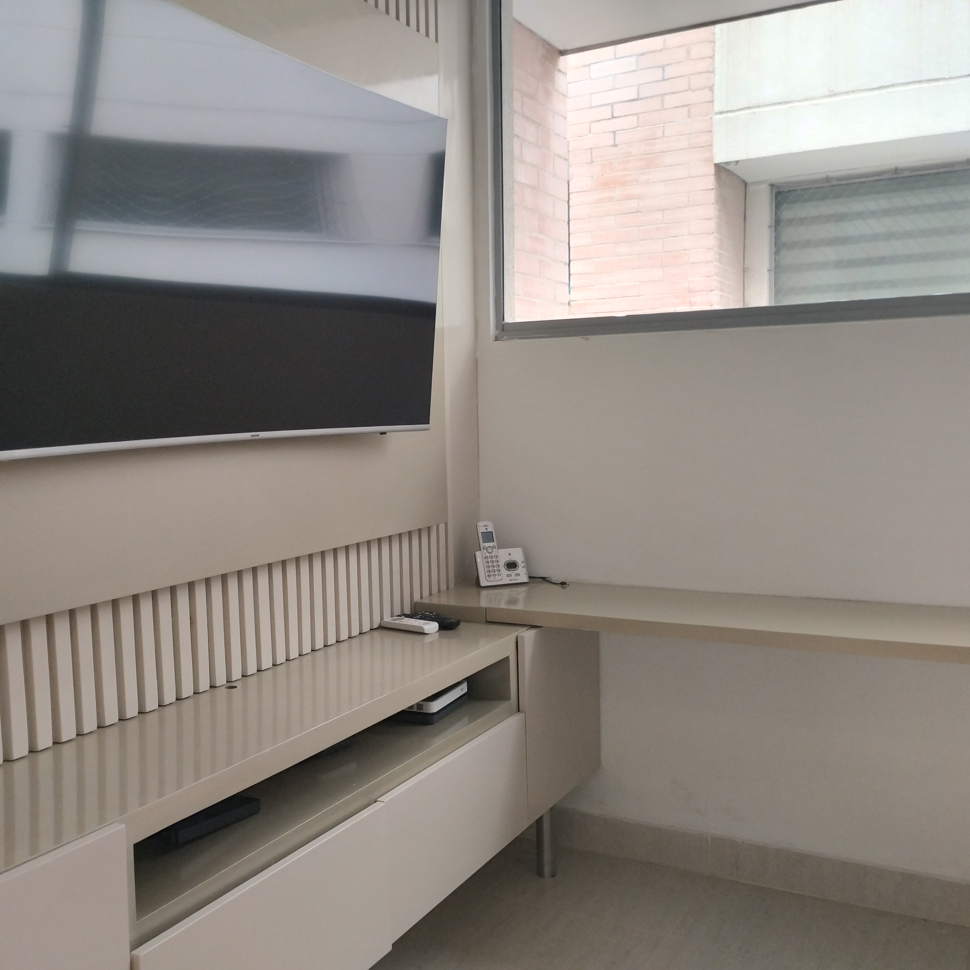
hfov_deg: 49.6
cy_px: 486
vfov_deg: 49.7
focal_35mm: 33
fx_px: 1046
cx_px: 428
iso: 434
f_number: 1.8
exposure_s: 1/24
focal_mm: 4.27
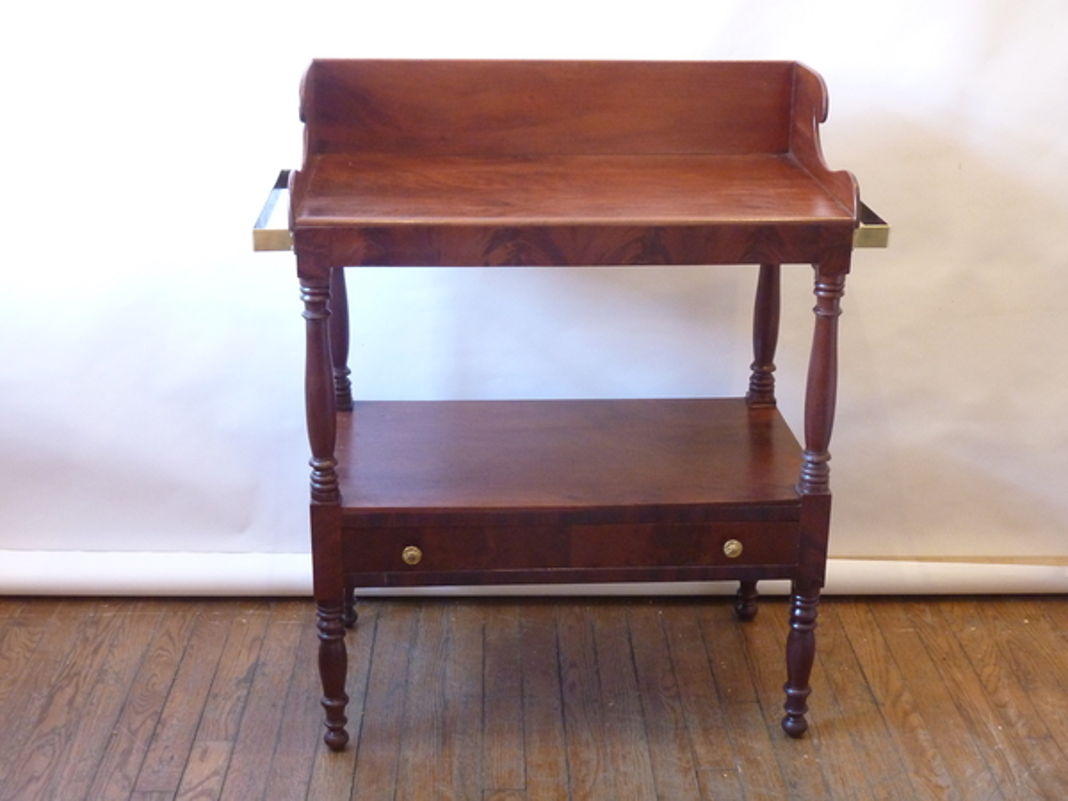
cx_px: 534
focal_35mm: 48
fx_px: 1481
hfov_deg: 39.7
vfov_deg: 30.3
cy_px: 400
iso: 400
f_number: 3.8
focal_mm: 7.9
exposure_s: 1/8
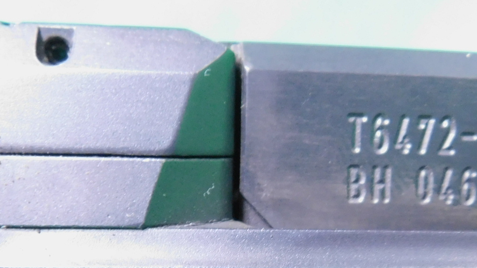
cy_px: 259
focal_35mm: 56
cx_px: 275
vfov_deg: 20.8
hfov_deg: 37.1
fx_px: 708
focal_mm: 4
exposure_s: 1/13
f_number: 3
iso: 400
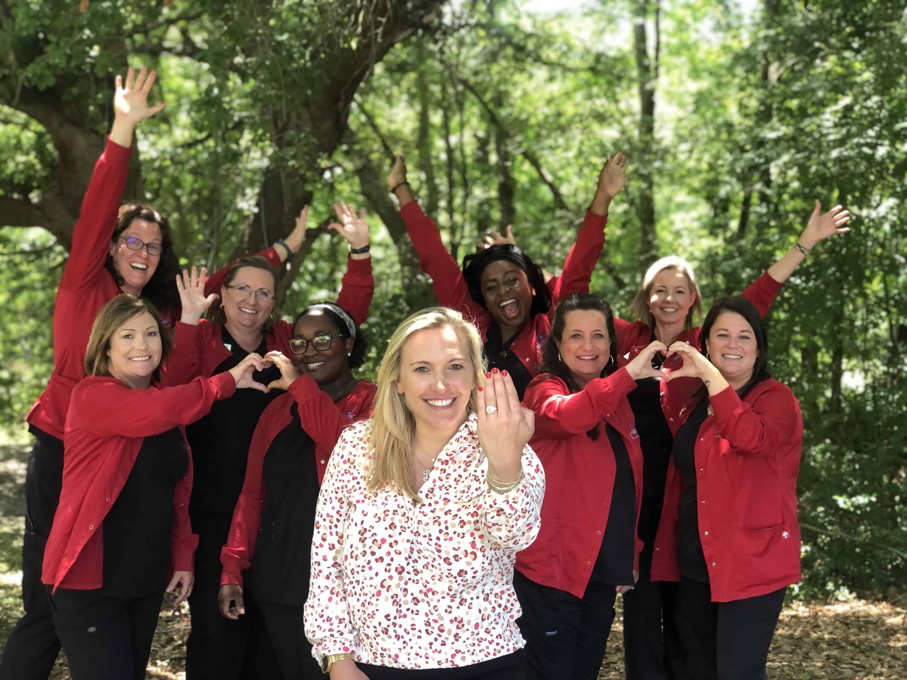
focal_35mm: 57
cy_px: 340
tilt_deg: -2.9
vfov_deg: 25.7
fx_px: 1494
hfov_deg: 33.8
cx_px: 454
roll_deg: +0.1
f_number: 2.8
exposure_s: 1/30
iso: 32
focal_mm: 6.6
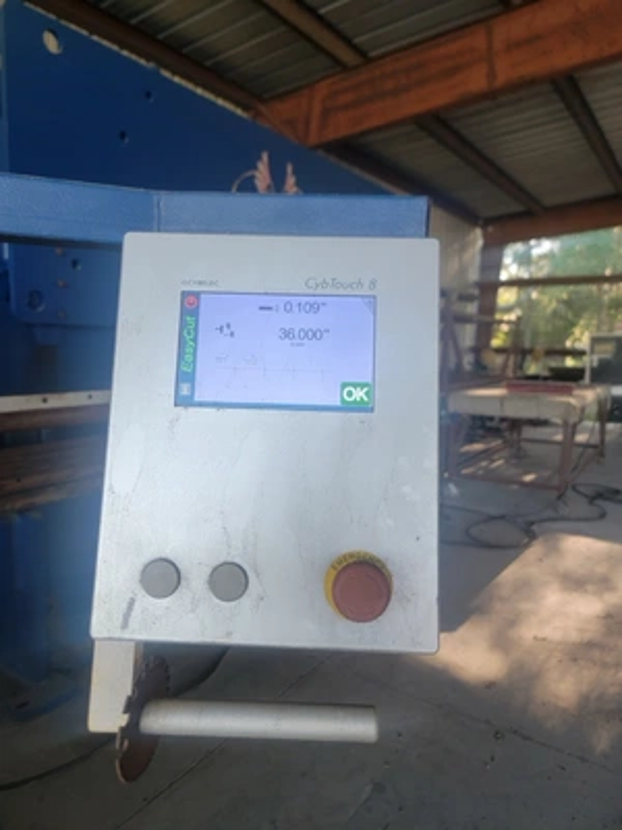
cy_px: 415
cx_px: 311
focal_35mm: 24
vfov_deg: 71.6
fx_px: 575
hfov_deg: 56.8
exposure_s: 1/120
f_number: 1.8
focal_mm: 6.7
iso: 100
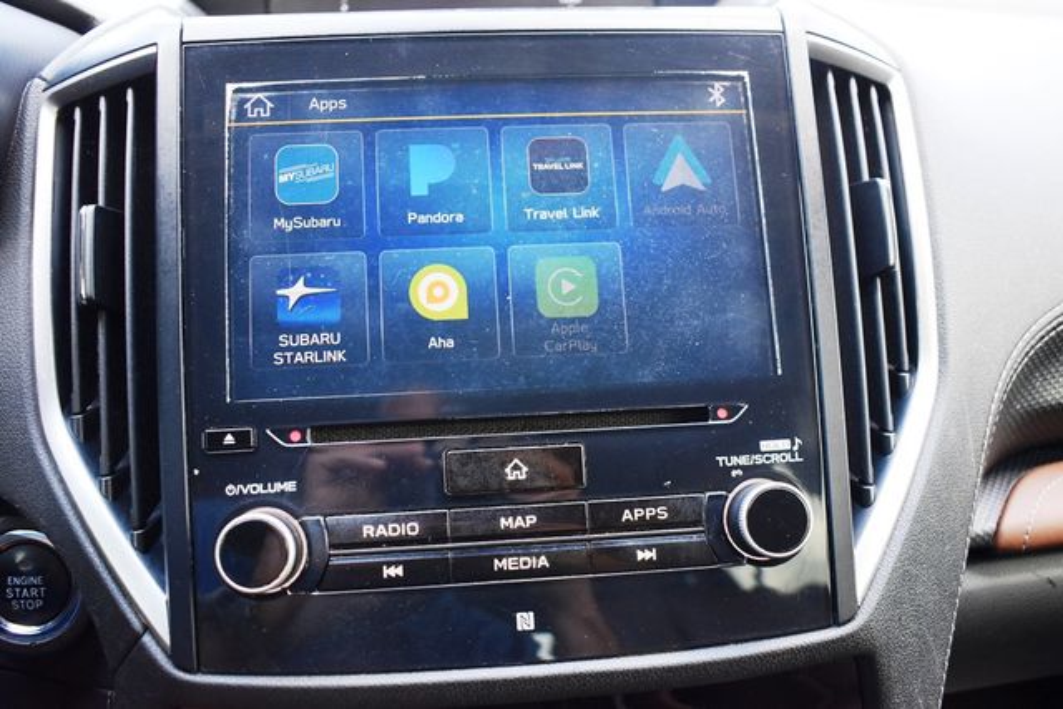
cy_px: 354
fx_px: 975
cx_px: 532
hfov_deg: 57.2
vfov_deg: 40.0
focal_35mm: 33
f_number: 3.8
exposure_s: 1/160
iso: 800
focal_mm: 22
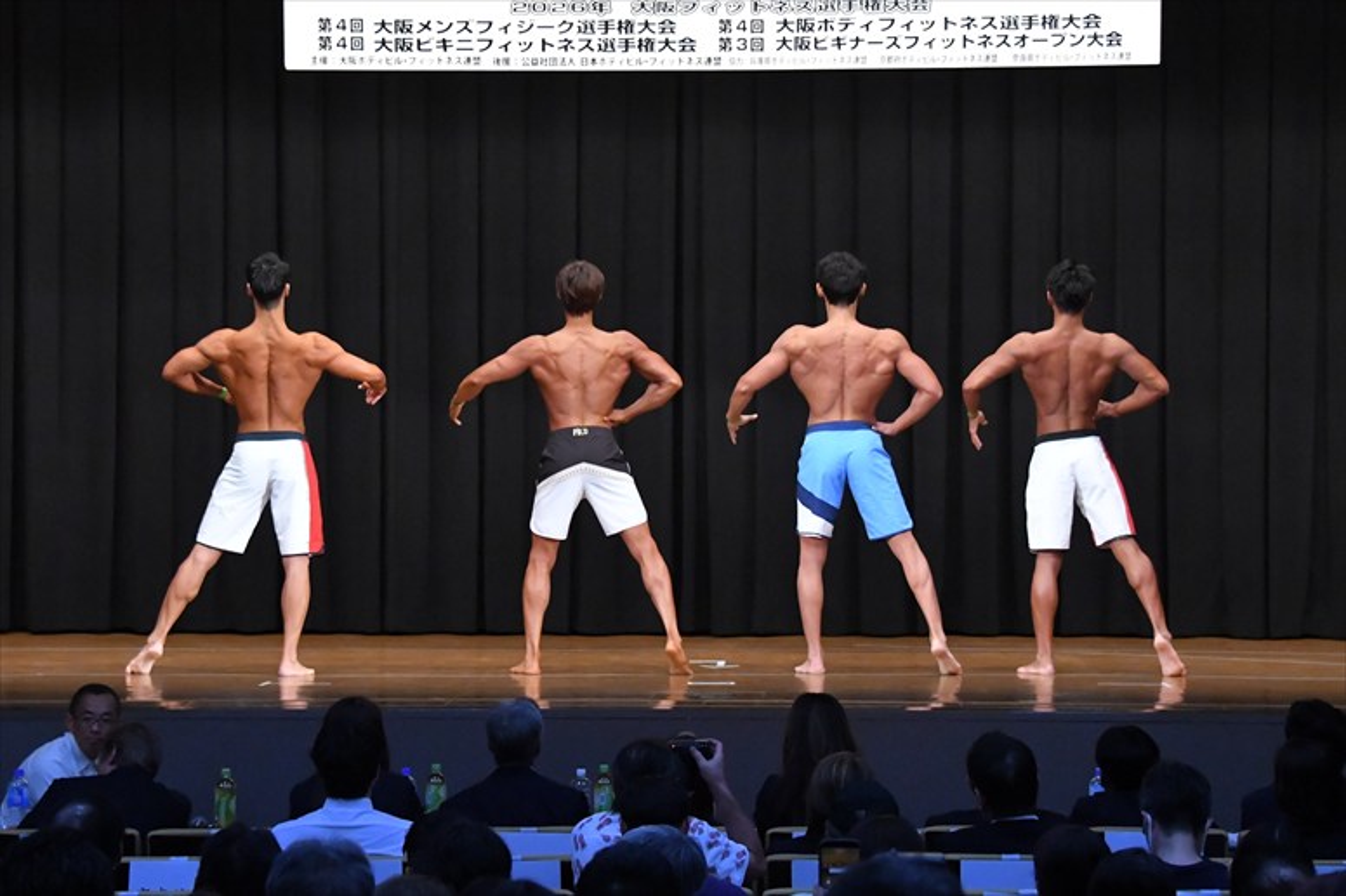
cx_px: 673
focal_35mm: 117
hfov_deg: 17.5
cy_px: 448
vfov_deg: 11.7
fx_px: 4372
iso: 8000
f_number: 5.6
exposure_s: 1/400
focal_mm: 78
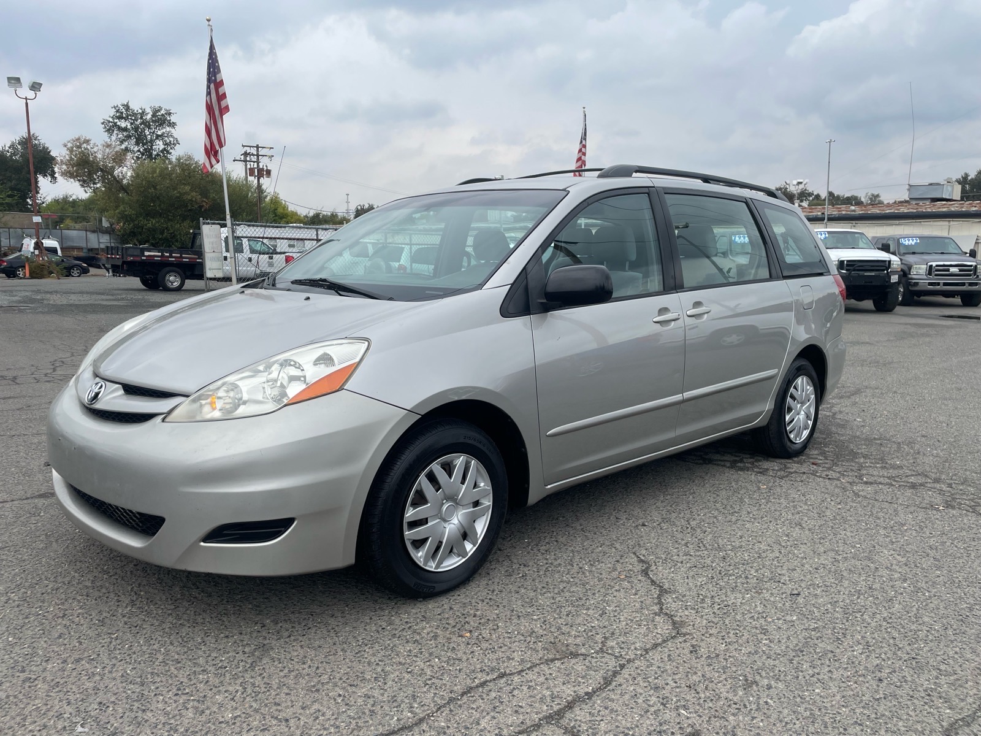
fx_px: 737
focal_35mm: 26
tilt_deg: -9.1
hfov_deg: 67.3
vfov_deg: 53.1
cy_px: 368
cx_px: 490
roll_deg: +0.1
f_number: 1.6
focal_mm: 4.2
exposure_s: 1/1289
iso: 32
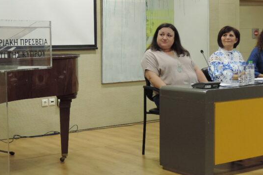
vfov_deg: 19.4
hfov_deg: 28.5
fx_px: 511
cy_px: 76
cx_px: 74
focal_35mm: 70
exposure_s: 1/20
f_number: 3.3
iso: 400
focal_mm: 6.2
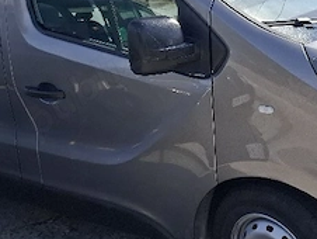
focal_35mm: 61
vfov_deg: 23.9
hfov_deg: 31.6
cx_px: 173
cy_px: 75
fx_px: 559
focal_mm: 5.54
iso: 50
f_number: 1.8
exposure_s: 1/2000
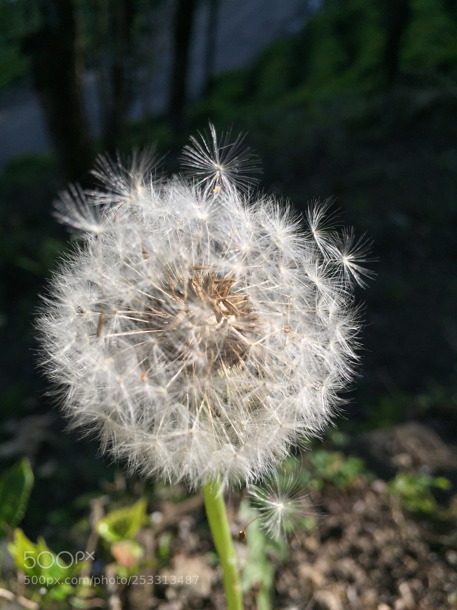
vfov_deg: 61.7
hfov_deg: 48.2
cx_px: 228
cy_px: 305
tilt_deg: -50.2
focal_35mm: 29
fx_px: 510
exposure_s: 1/1883
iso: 32
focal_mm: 4.15
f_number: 2.2
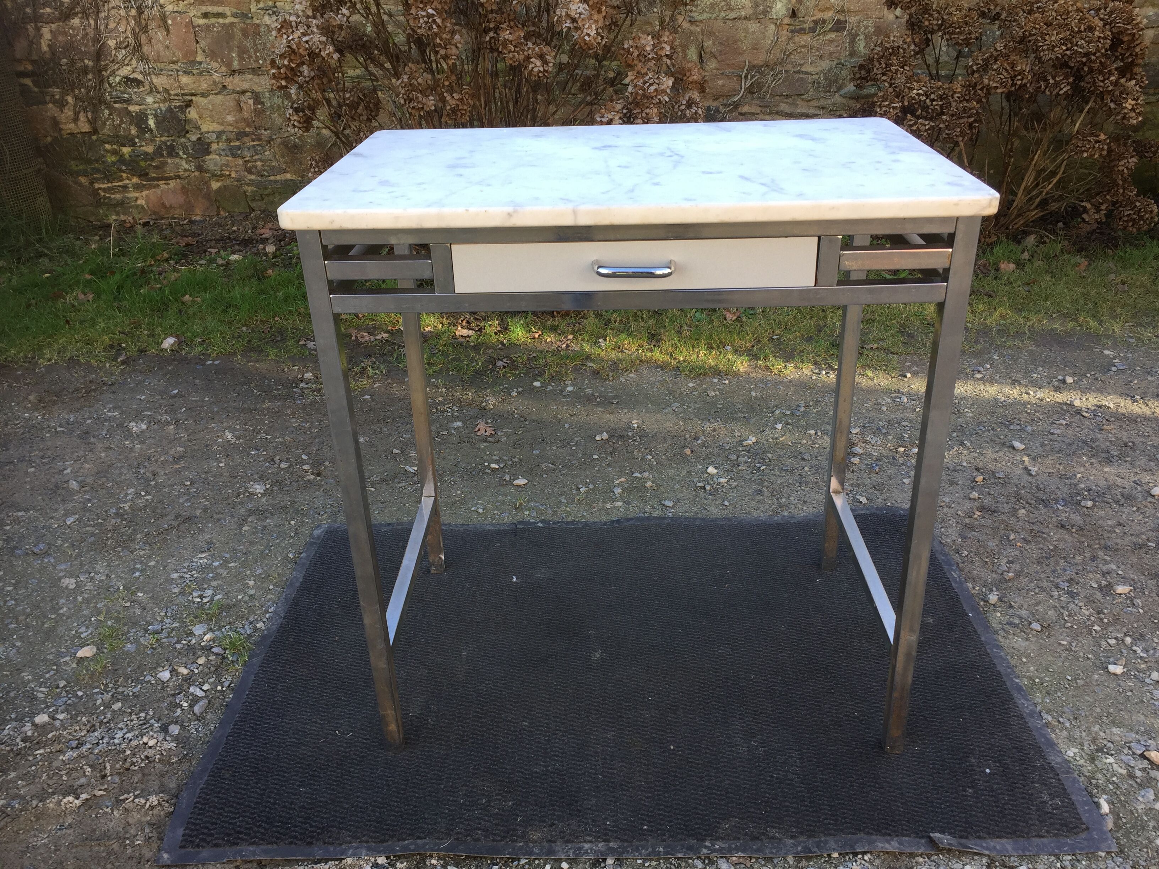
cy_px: 434
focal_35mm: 29
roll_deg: +1.1
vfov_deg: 48.2
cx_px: 580
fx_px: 971
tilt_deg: -26.1
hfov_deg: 61.7
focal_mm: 4.15
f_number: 2.2
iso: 32
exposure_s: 1/146
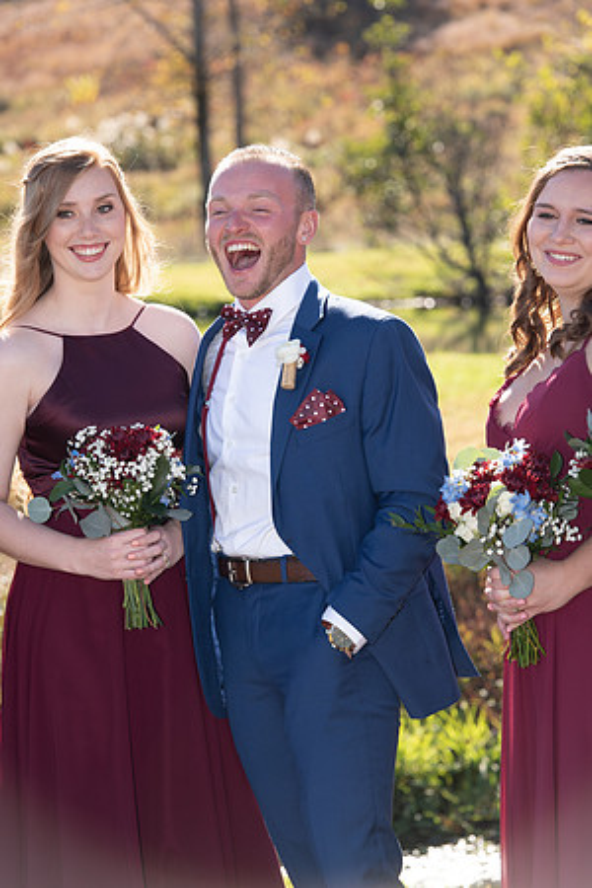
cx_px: 296
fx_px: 3576
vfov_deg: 14.2
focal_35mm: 145
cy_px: 444
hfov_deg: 9.5
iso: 80
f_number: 7.1
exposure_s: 1/200
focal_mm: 145
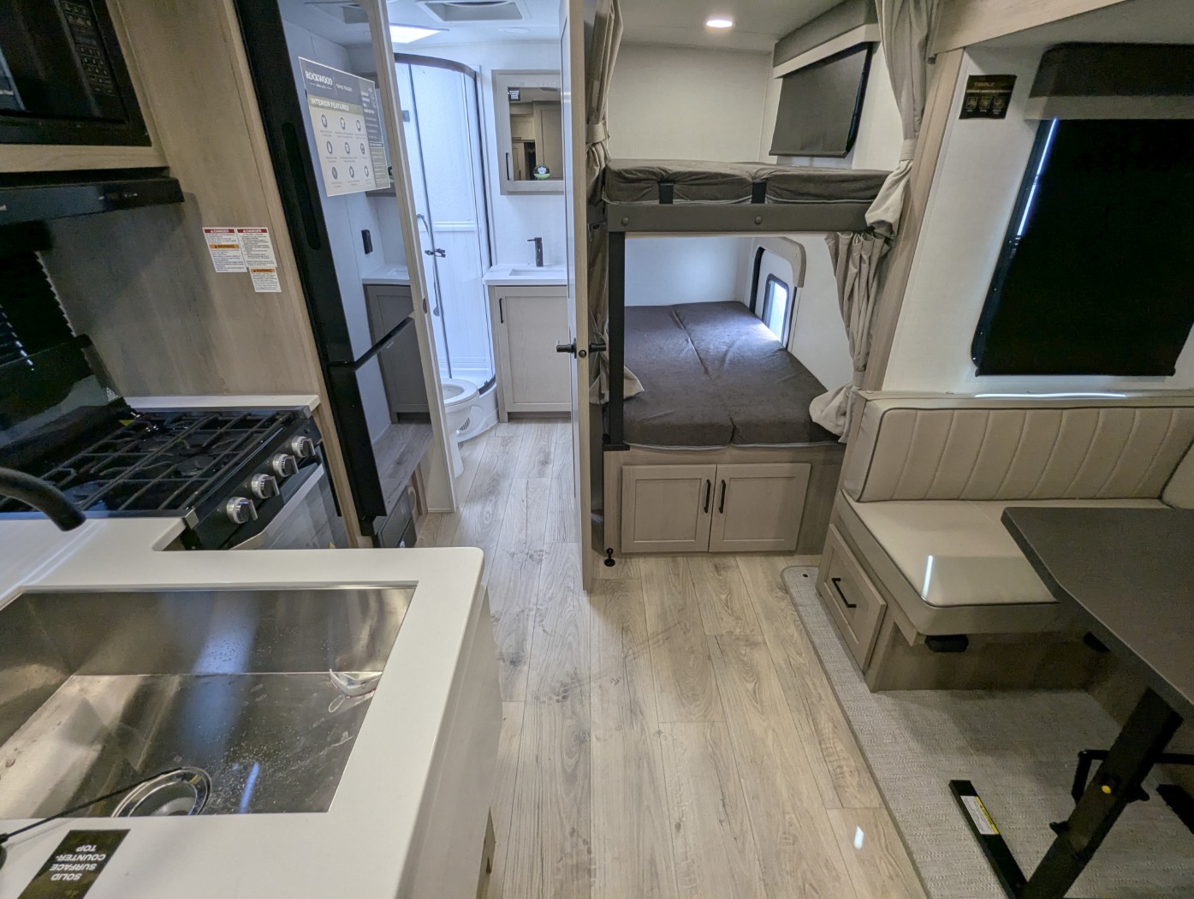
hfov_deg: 94.4
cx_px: 597
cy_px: 450
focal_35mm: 16
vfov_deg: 78.2
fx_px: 553
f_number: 2.2
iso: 92
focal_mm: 2.35
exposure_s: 1/151
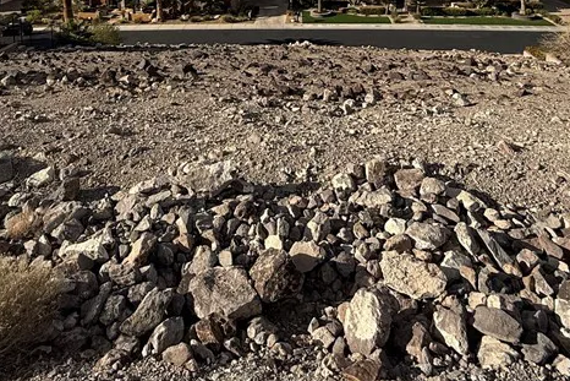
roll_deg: -0.1
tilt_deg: -7.9
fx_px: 507
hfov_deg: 58.7
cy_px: -33
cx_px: 279
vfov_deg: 35.5
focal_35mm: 32
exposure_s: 1/2237
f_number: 2.2
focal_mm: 2.22
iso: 50
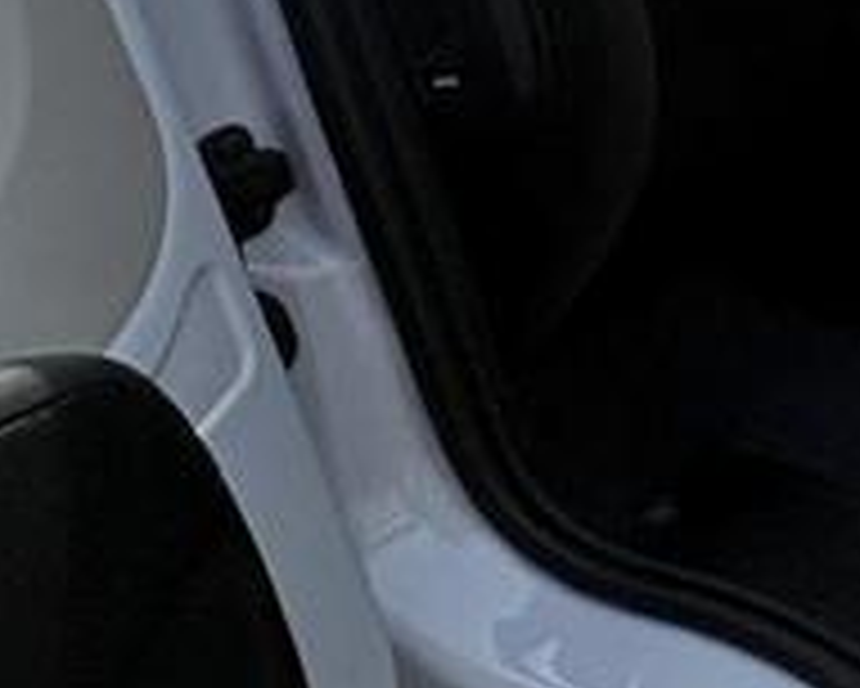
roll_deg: +0.4
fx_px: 1630
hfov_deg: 19.1
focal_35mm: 64
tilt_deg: -6.1
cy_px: -459
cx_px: 1688
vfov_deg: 19.4
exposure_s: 1/796
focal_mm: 2.22
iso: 50
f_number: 2.2
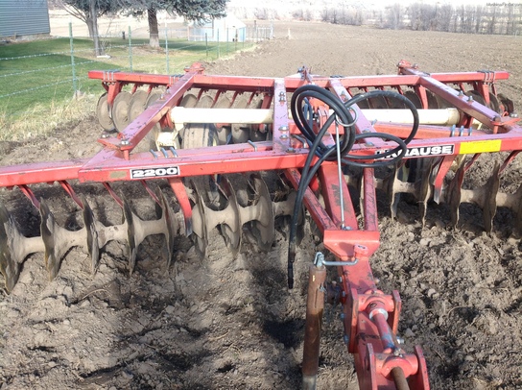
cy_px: 195
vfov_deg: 40.6
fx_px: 527
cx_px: 261
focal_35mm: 35
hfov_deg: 52.7
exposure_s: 1/355
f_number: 2.4
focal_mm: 4.28
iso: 50
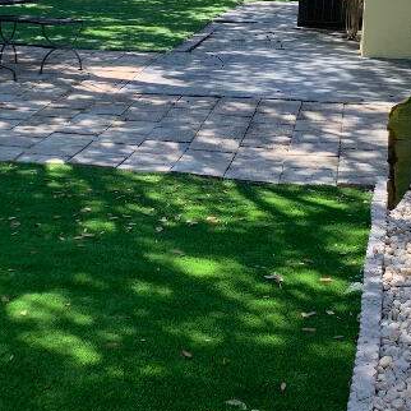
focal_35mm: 73
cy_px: 91
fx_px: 981
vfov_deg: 23.4
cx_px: 112
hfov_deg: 23.5
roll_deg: -0.6
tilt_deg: -10.1
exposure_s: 1/481
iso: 25
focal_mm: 4.25
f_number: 1.8
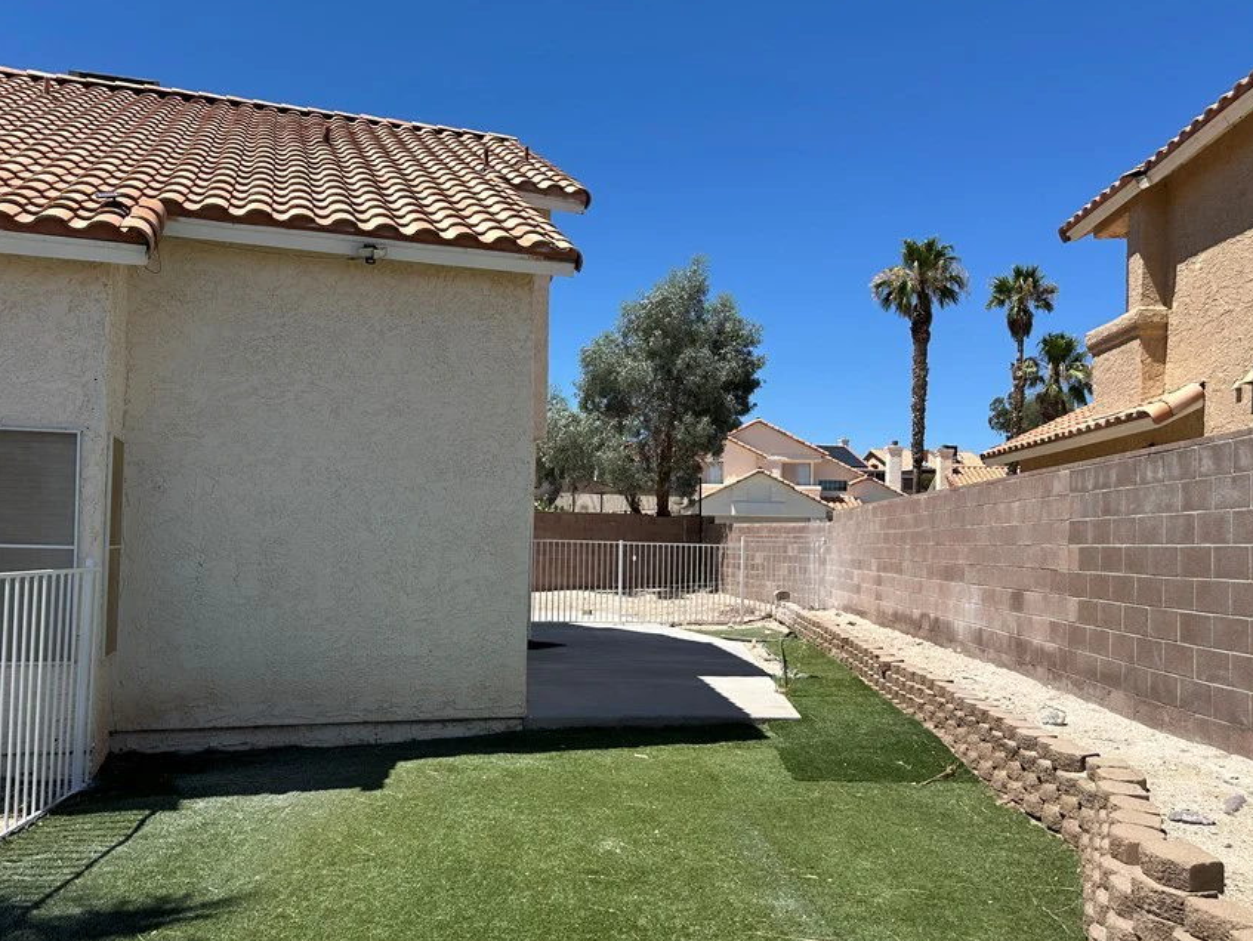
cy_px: 513
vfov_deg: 48.2
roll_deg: +0.0
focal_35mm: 29
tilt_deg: +2.1
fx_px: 1050
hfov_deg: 61.5
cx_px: 562
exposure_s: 1/4762
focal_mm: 6.86
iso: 80
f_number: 1.78
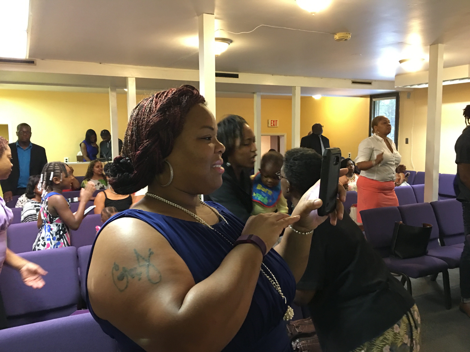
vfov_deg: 48.2
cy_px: 176
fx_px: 394
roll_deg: -0.1
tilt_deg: -5.1
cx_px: 235
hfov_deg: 61.7
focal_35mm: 29
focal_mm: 4.15
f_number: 2.2
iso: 64
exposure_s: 1/4
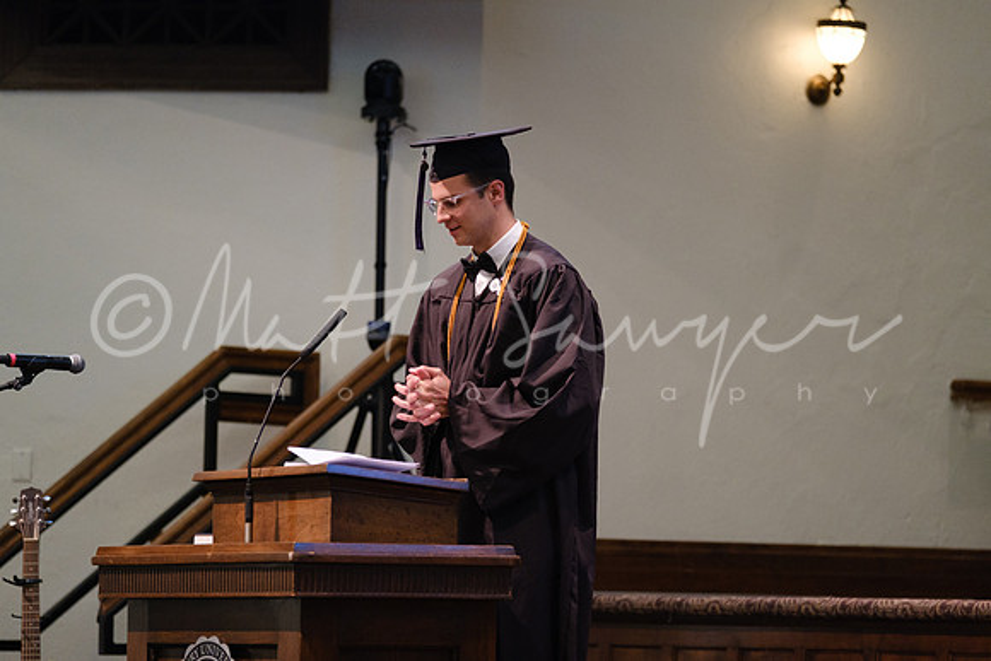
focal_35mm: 194
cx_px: 496
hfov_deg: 10.6
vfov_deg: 7.1
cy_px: 330
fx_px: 5341
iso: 1600
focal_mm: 129.2
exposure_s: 1/125
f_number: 2.8
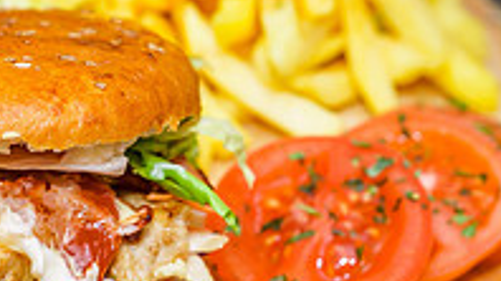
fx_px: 2920
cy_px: 109
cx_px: 4
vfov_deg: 5.5
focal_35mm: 220
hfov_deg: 9.7
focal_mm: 70
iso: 100
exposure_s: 1/250
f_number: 4
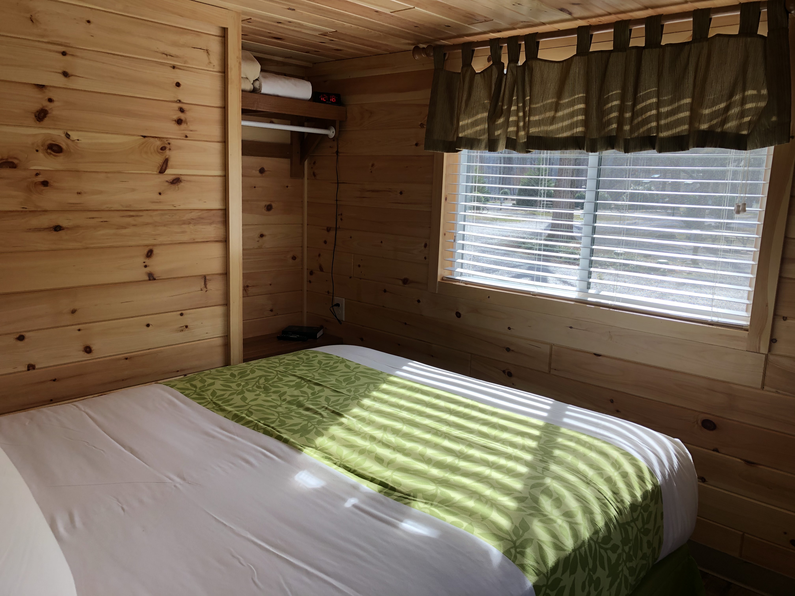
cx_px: 398
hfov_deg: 63.4
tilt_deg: -10.3
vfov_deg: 49.7
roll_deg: -1.8
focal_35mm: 28
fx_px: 643
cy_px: 298
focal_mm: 3.99
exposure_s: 1/120
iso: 20
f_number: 1.8
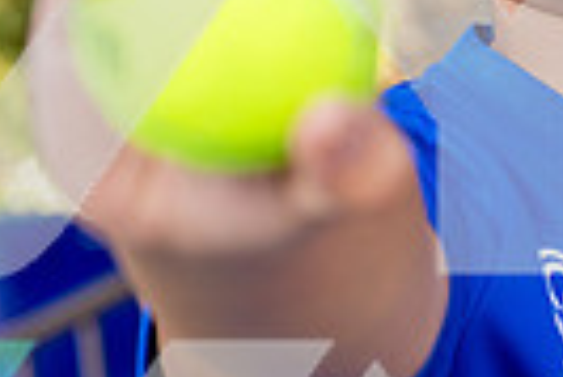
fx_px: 4305
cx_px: 686
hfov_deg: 7.4
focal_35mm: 275
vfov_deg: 5.0
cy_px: 53
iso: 100
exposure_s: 1/250
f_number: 4
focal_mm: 63
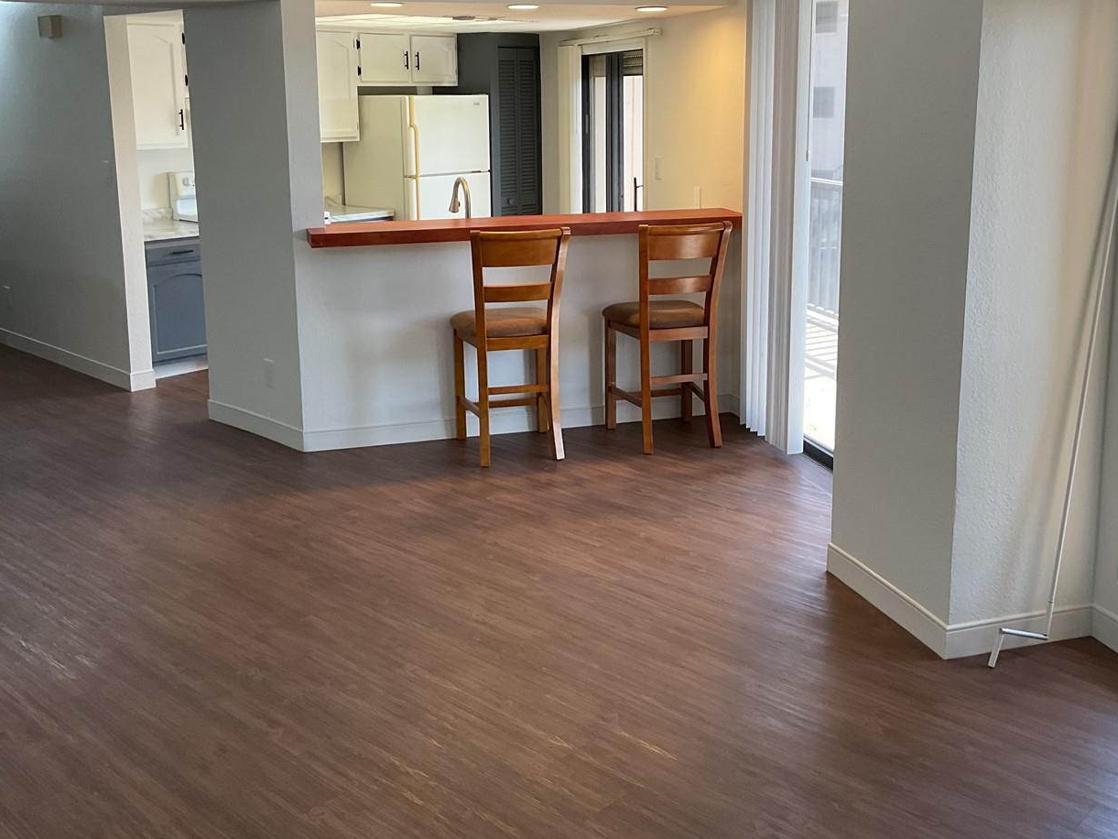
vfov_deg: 37.4
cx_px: 583
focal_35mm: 38
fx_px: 1227
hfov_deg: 49.0
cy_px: 300
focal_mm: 3
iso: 40
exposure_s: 1/60
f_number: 1.8
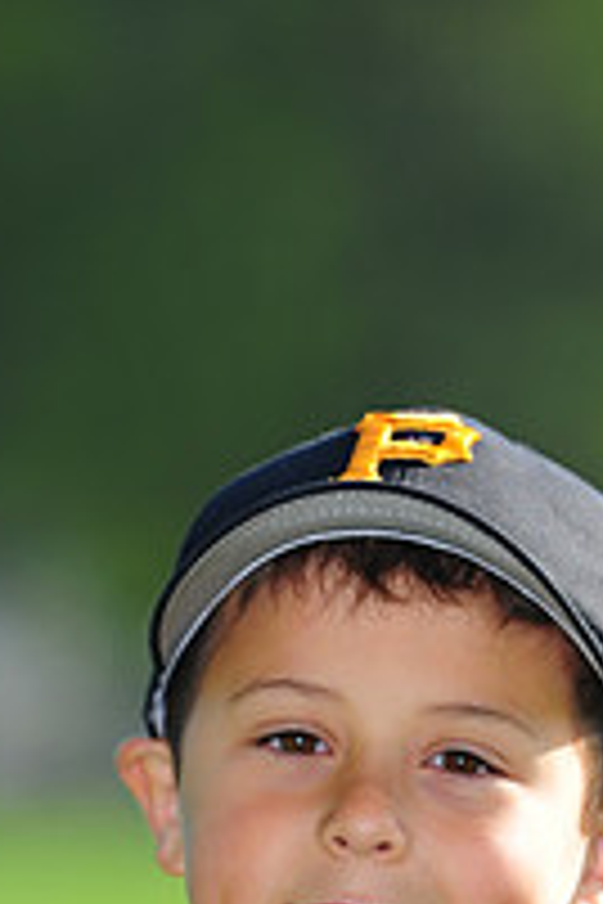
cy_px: 1178
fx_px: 14496
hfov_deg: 2.4
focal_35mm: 577
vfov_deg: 3.6
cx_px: 333
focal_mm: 200
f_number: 4
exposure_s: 1/1000
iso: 200
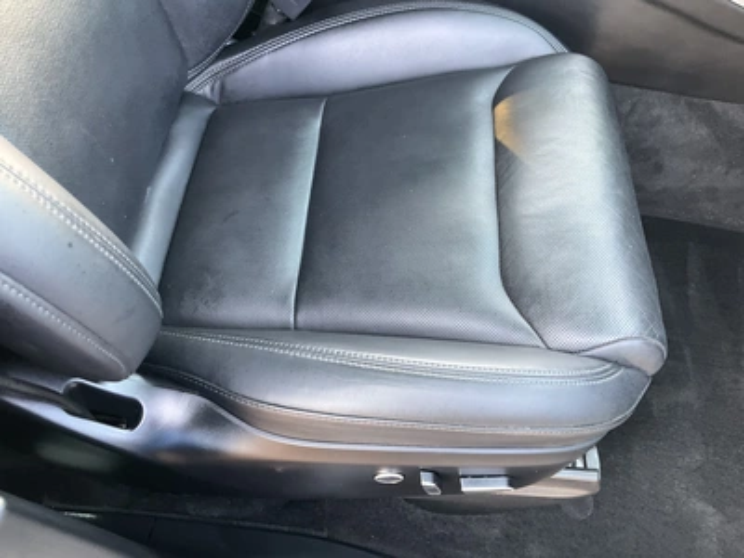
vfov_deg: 48.2
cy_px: 279
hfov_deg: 61.7
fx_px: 623
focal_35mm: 29
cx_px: 372
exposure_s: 1/60
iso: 160
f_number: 1.8
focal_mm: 3
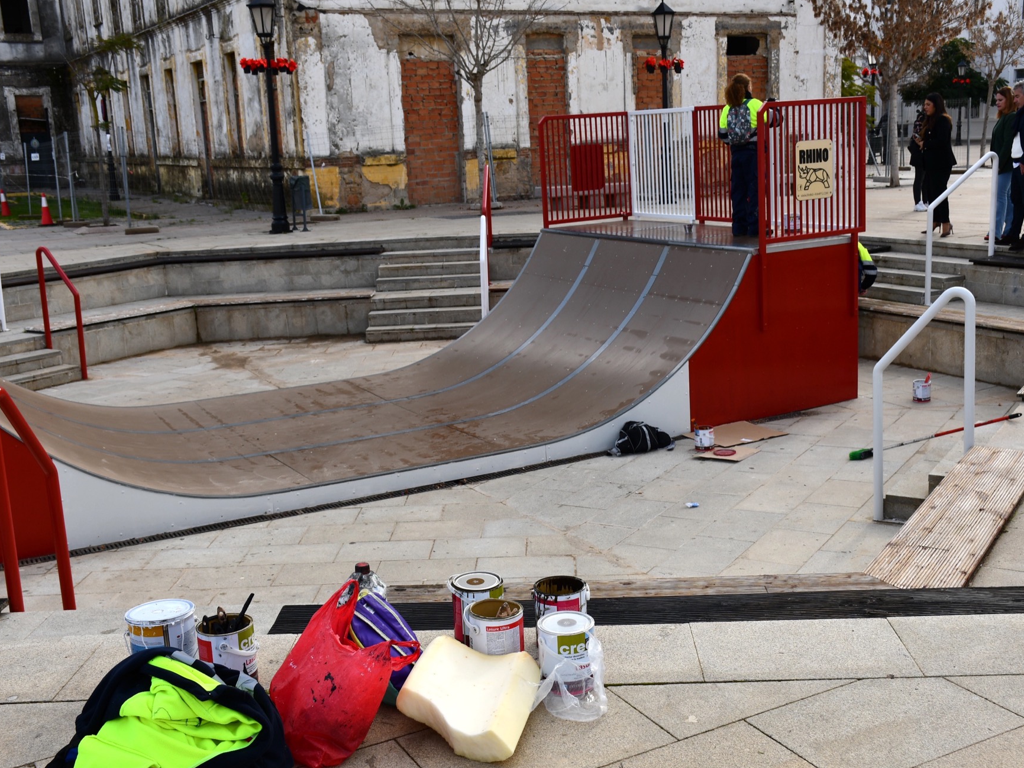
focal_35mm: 40
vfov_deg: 36.0
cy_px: 390
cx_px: 547
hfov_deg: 46.8
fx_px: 1183
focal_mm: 24
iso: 125
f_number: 8
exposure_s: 1/250
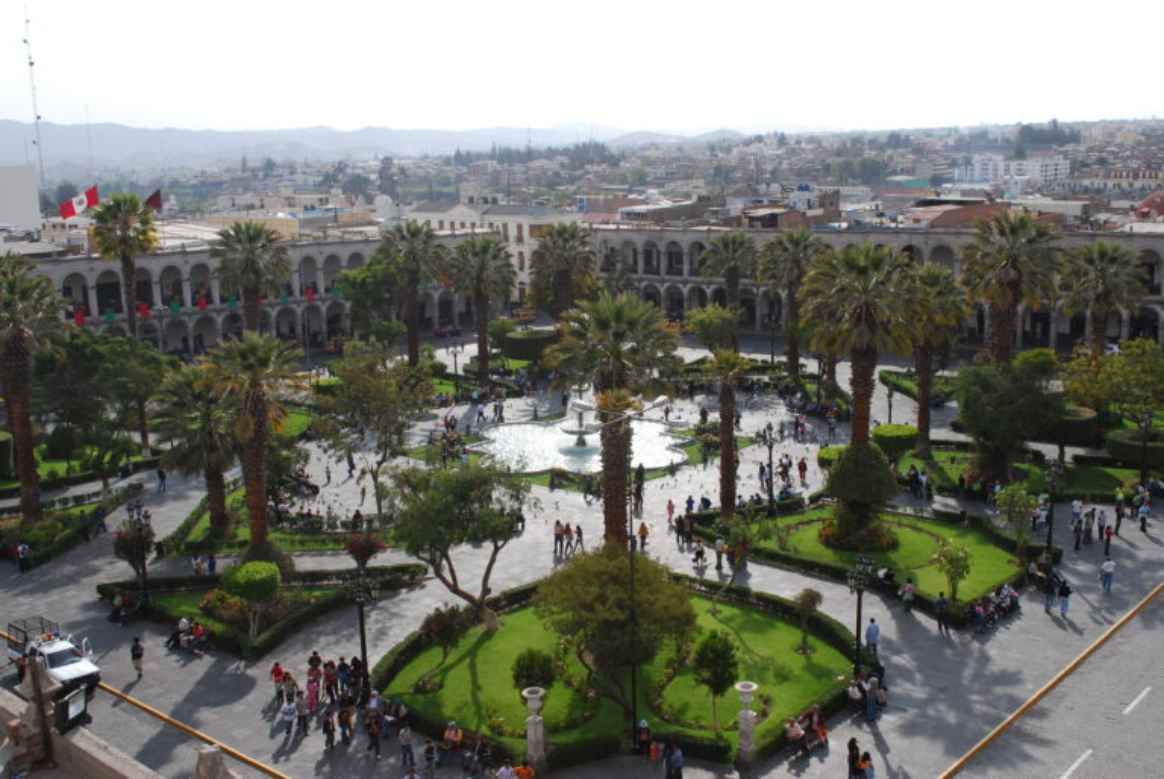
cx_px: 582
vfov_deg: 37.0
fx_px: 1165
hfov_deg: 53.1
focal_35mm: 36
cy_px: 390
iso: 200
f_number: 9
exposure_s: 1/320
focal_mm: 24
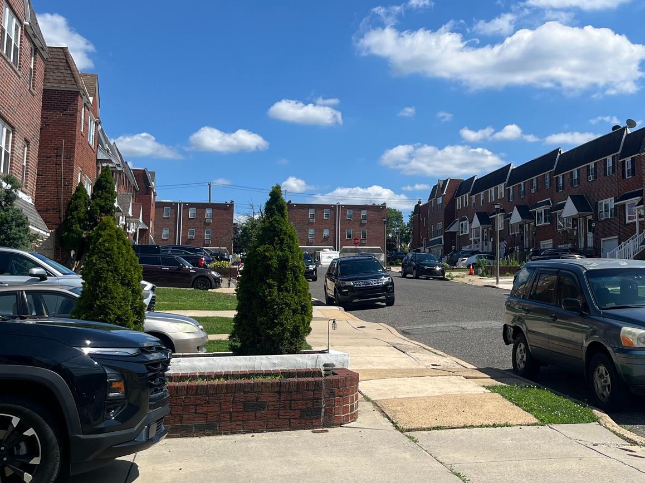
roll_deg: +0.0
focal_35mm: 46
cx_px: 495
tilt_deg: +9.3
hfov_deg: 39.9
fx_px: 857
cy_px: 170
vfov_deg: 31.3
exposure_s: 1/4310
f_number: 1.6
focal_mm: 5.1
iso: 50
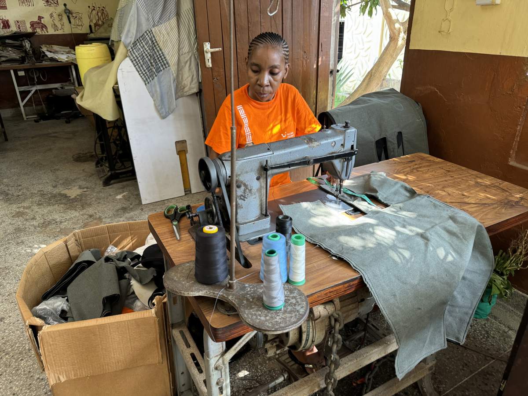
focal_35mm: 24
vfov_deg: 56.8
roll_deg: +1.4
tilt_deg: -24.2
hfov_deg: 71.6
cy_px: 198
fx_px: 366
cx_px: 264
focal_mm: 6.86
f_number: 1.78
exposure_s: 1/50
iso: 160
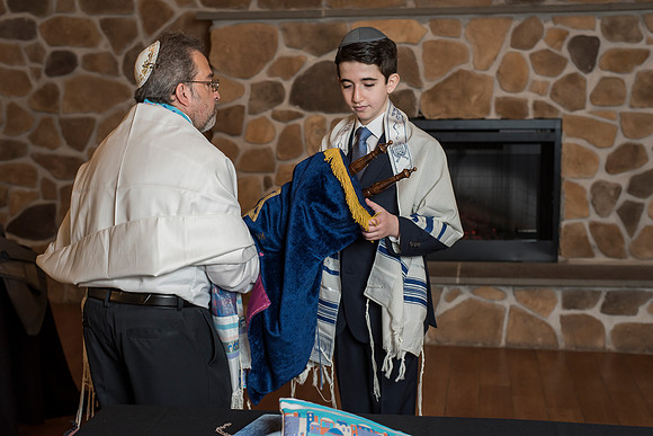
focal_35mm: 51
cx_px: 336
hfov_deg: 38.5
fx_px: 934
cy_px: 212
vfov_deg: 26.3
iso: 800
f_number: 4
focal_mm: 50
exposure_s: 1/125
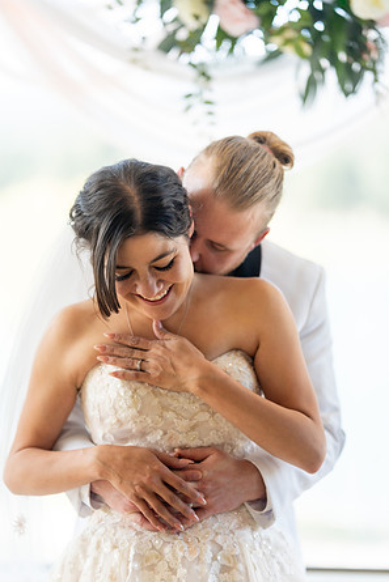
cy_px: 293
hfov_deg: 15.9
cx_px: 195
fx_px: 1393
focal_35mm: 86
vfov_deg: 23.6
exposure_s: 1/400
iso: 125
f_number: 1.4
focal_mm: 85
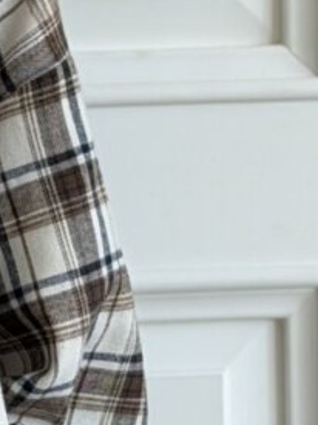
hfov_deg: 5.4
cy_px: 240
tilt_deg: -8.0
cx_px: -333
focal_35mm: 268
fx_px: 3285
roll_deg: +2.7
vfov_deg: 7.4
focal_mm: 6.76
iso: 50
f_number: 1.78
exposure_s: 1/122
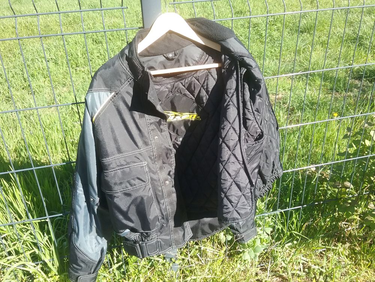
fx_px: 336
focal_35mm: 31
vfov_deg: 45.4
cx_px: 188
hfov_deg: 58.4
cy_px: 141
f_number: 2.2
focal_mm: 3.3
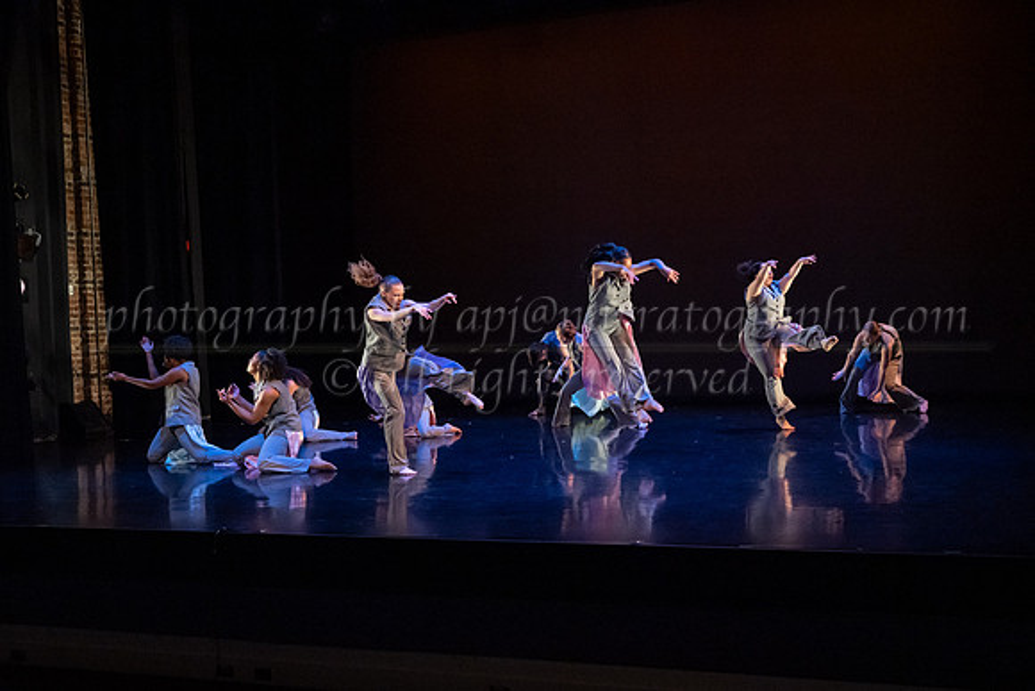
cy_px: 363
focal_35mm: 43
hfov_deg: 45.3
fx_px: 1240
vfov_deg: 31.1
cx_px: 513
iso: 6400
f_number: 4
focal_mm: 41
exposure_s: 1/400
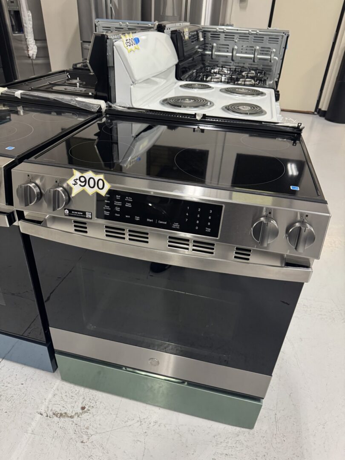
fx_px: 319
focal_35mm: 24
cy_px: 230
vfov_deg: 71.6
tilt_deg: -33.3
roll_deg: -2.7
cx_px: 172
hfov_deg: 56.8
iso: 400
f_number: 1.78
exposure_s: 1/60
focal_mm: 6.76
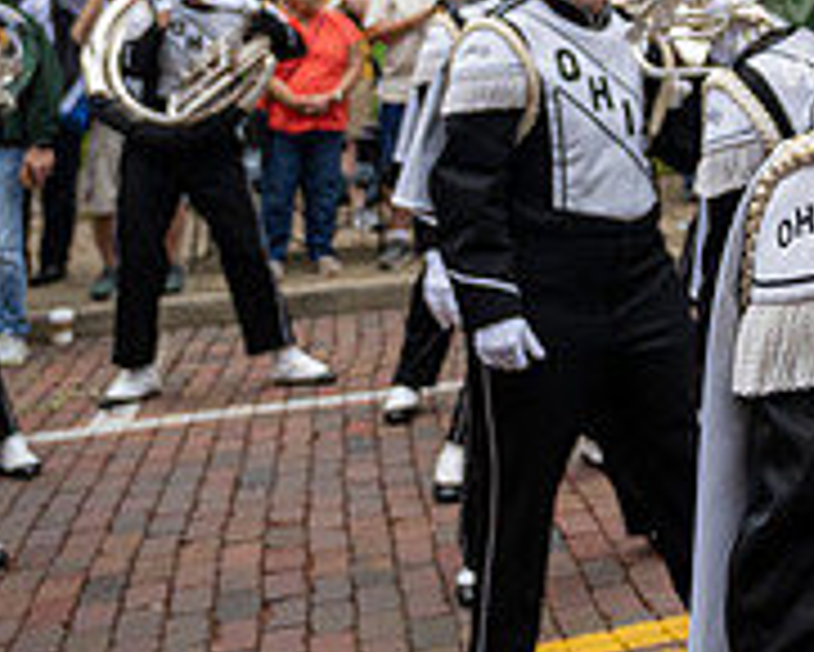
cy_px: -88
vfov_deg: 20.2
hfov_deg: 23.1
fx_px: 1736
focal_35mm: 72
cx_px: 1088
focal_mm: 24
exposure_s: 1/1600
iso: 640
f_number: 4
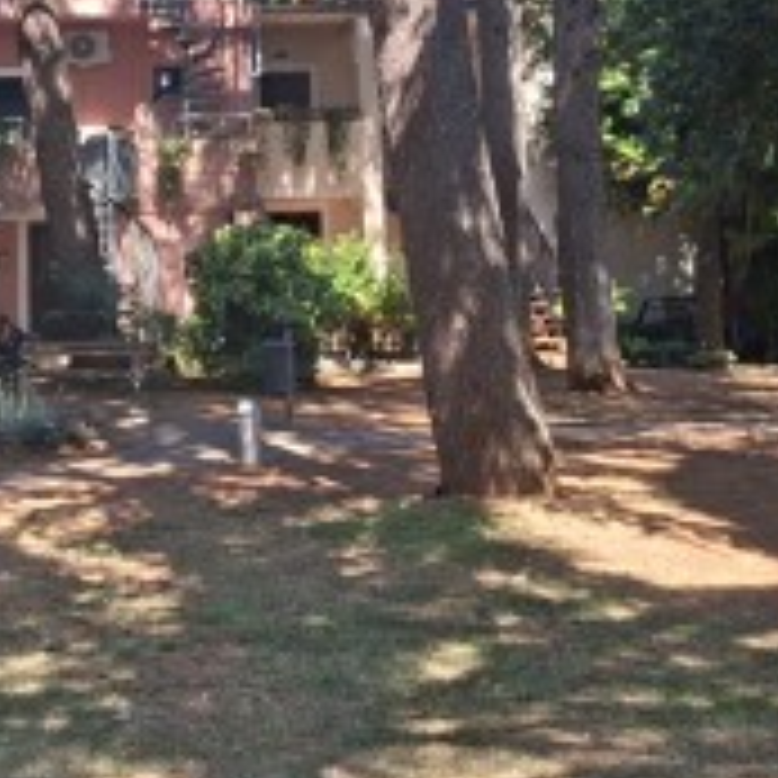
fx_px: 1907
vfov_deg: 22.6
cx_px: 189
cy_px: 99
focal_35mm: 75
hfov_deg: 22.8
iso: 50
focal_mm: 5.54
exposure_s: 1/479
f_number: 1.8
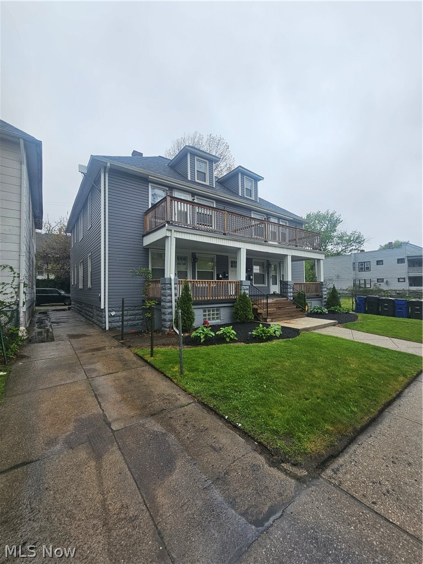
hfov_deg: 89.9
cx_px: 212
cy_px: 282
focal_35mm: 13
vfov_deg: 106.2
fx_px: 212
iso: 50
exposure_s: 1/1325
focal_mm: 2.2
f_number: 2.2
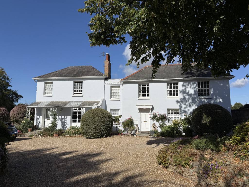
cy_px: 94
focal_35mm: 24
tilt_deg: +7.9
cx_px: 124
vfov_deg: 56.8
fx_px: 173
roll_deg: -1.0
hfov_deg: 71.6
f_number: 1.78
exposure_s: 1/10309
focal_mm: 6.76
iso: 80
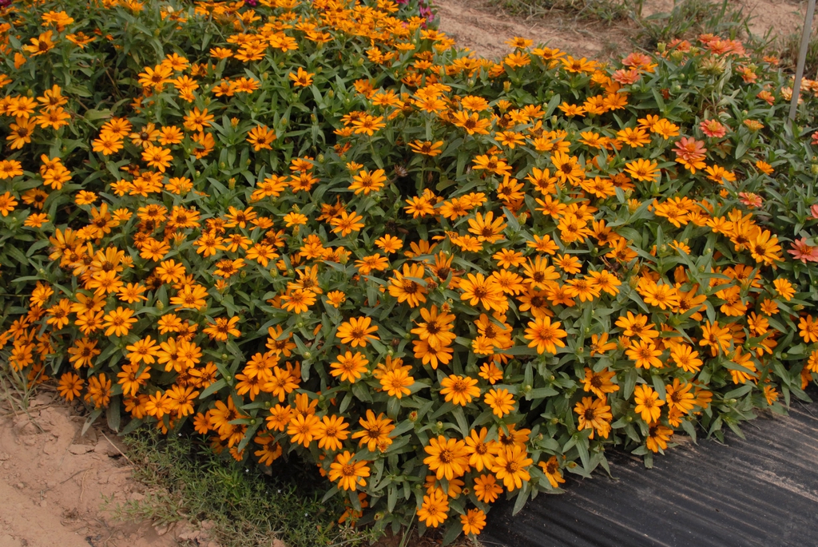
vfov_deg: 32.0
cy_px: 274
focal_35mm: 42
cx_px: 409
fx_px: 955
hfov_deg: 46.4
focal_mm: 28
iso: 400
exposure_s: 1/350
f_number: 10
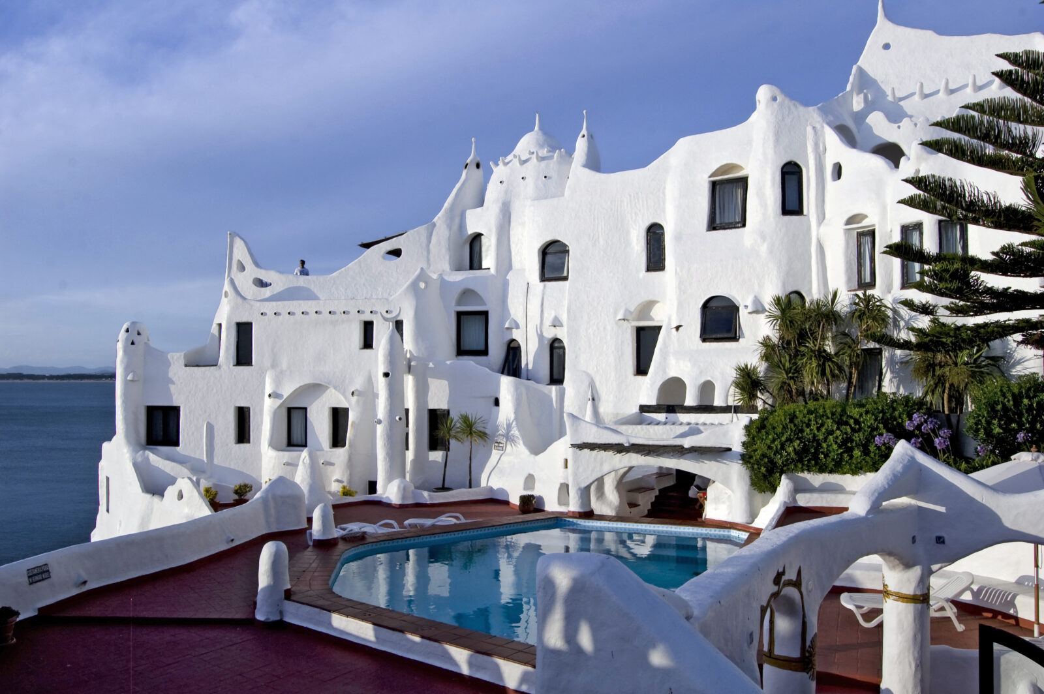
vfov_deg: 47.9
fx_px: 782
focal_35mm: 27
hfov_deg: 67.4
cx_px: 522
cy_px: 347
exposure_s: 1/400
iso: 200
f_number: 10
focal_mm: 18
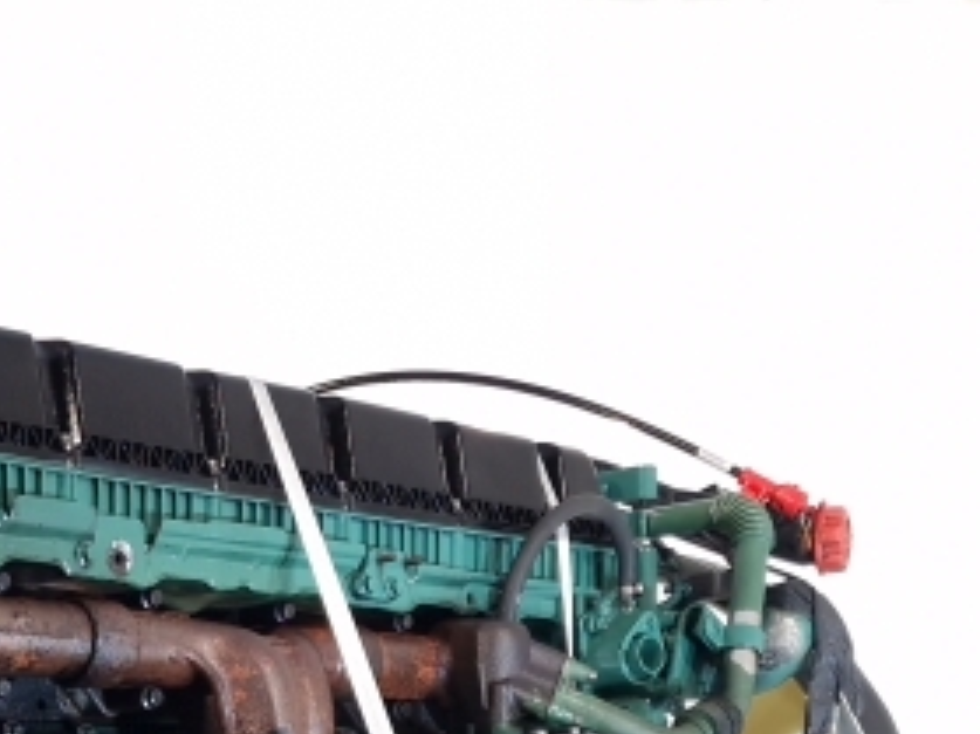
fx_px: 1868
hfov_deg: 28.2
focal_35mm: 66
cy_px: 927
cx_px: 77
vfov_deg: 20.5
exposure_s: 1/50
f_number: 1.8
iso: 100
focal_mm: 6.4
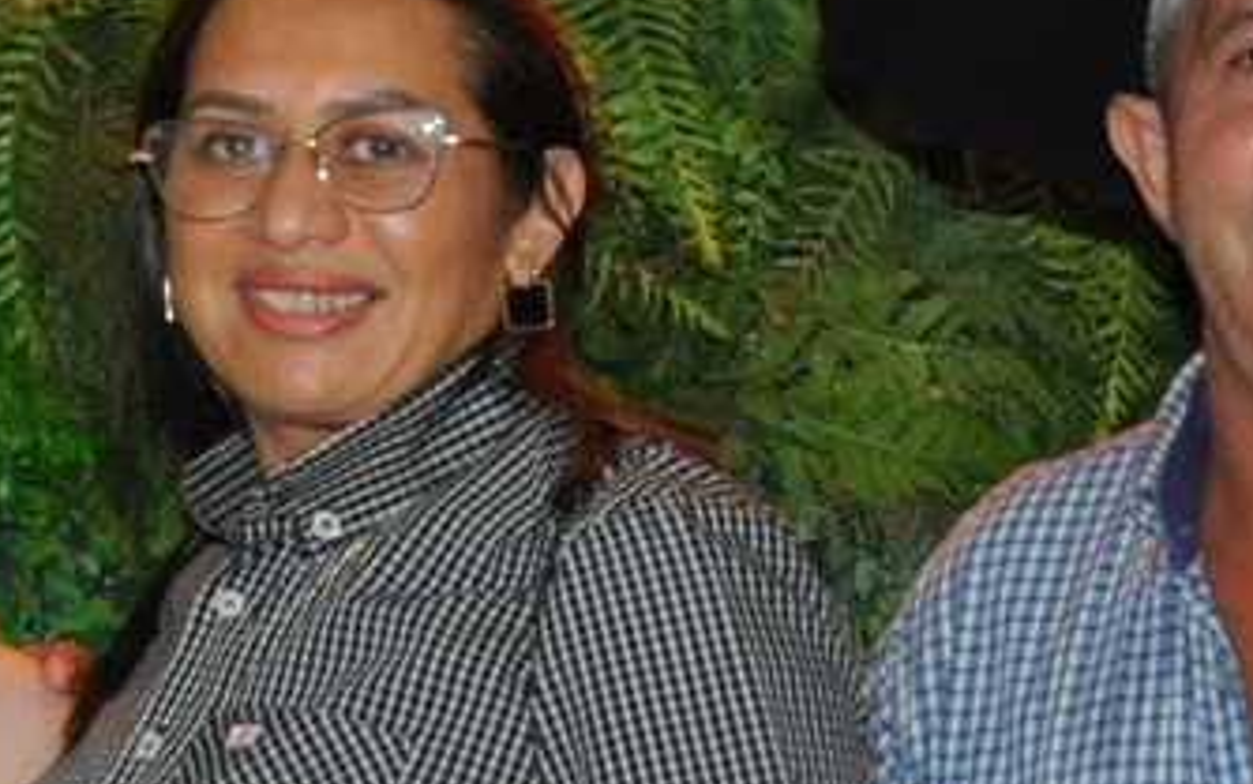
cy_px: 724
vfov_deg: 7.3
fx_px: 6115
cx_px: 600
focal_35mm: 179
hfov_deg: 11.7
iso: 800
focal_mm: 28
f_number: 4
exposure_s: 1/60
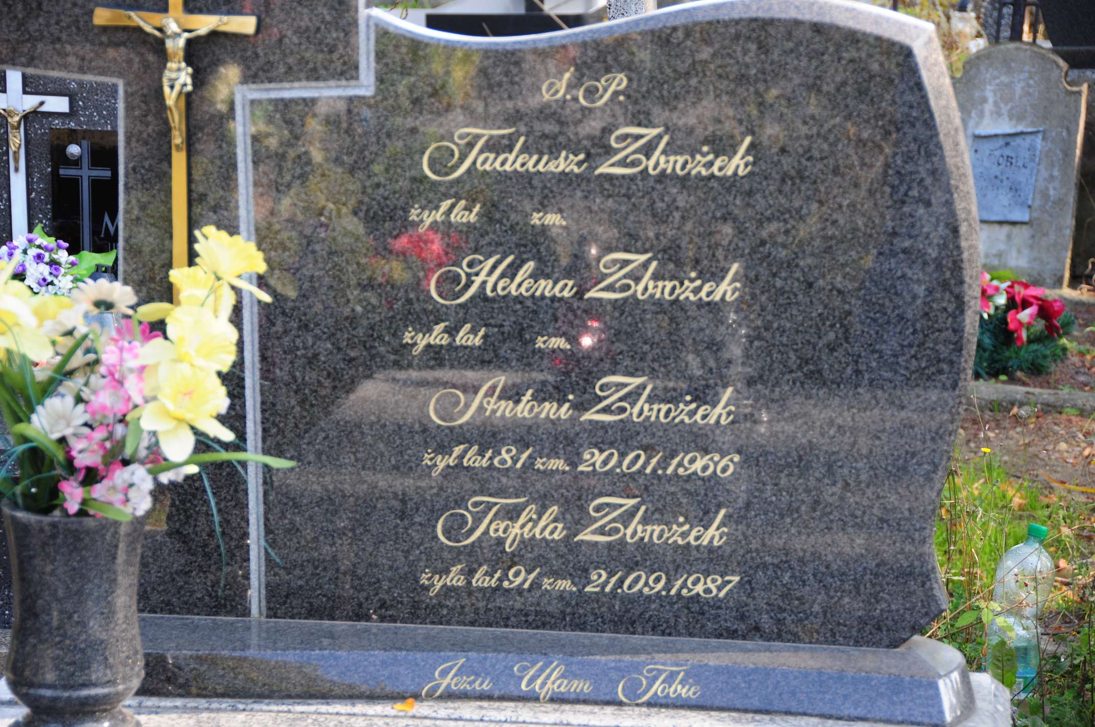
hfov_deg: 19.5
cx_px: 548
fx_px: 3190
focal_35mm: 105
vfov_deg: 13.0
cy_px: 364
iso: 250
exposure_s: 1/125
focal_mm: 70
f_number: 5
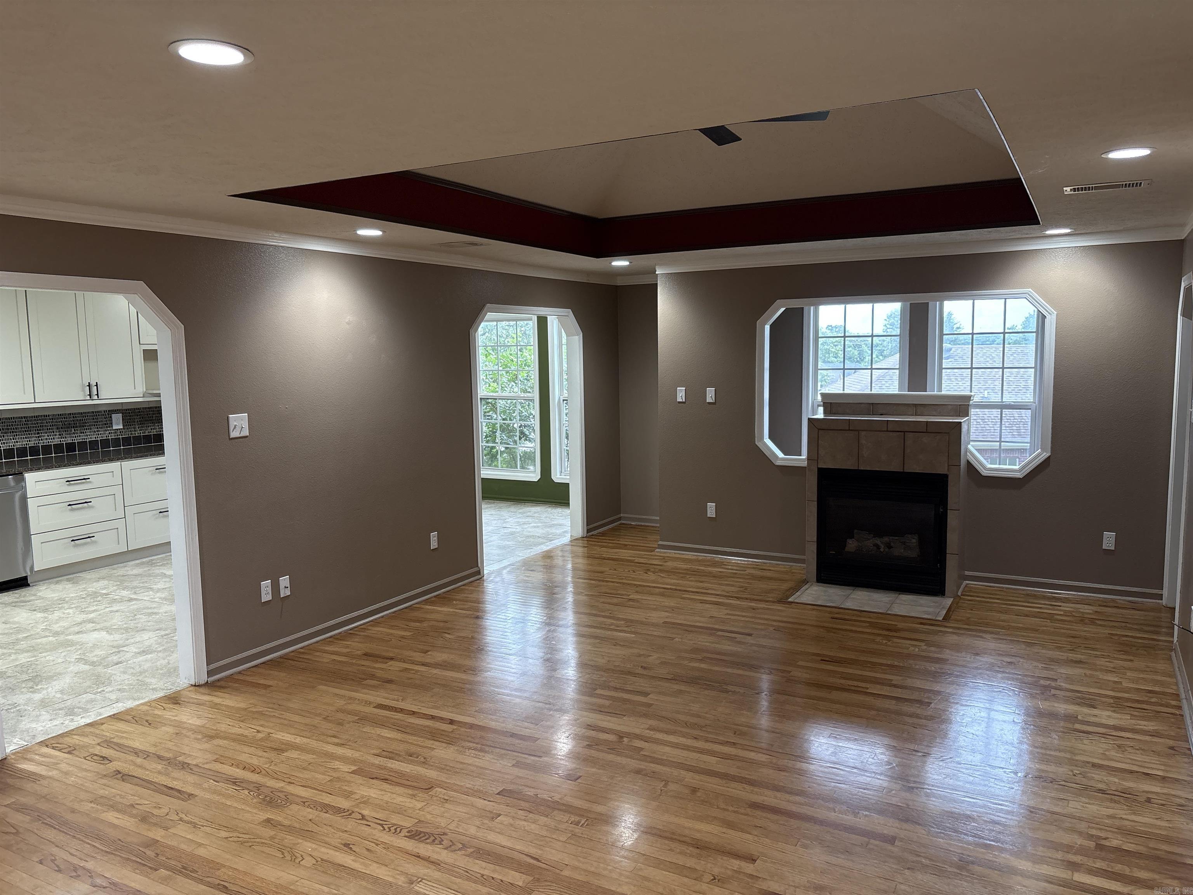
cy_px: 448
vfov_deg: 53.1
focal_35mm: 26
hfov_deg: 67.3
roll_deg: +1.0
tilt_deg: -5.6
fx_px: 896
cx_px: 596
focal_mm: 5.96
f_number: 1.6
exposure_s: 1/60
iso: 100
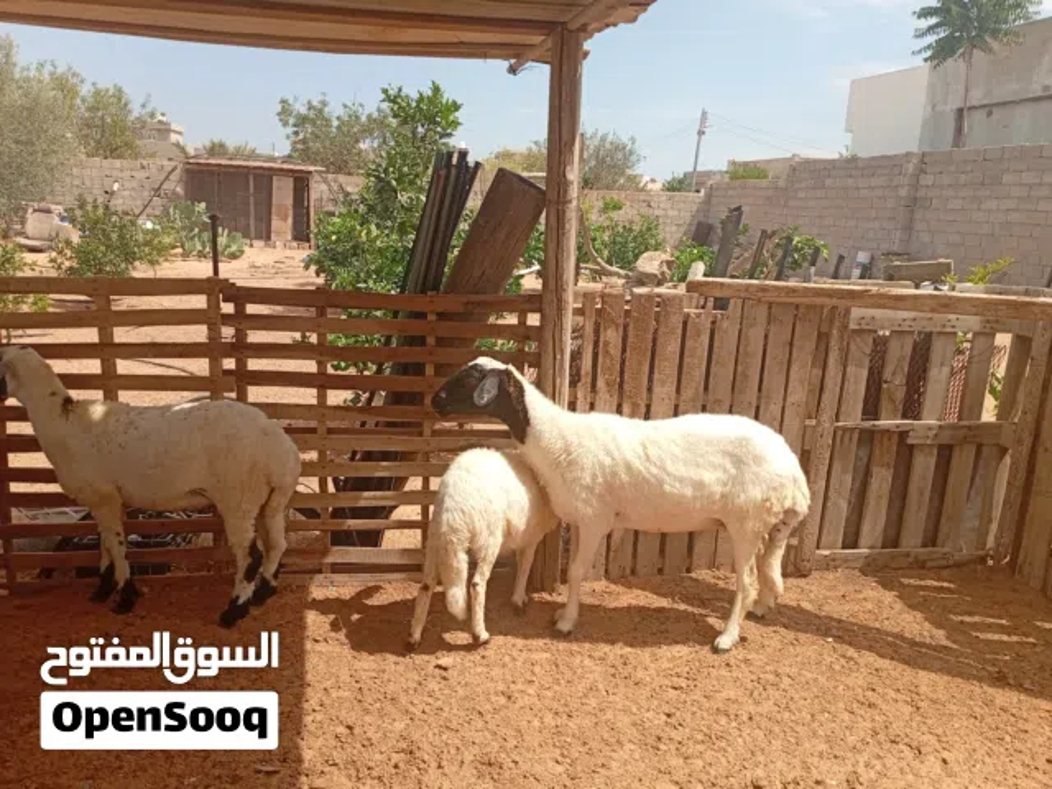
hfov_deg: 65.3
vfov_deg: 51.4
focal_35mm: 27
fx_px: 821
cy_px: 394
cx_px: 526
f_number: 1.8
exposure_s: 1/495
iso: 50
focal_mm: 3.98
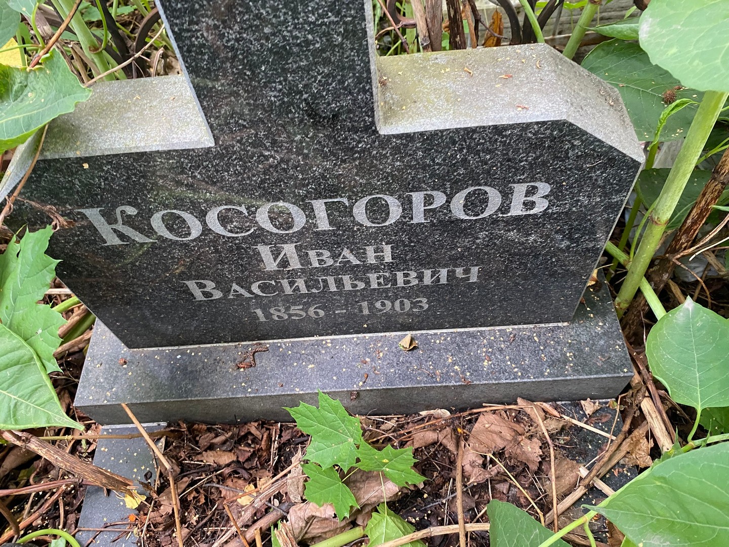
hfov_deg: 67.3
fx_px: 548
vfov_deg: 53.1
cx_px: 364
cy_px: 274
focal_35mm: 26
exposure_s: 1/60
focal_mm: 4.25
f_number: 1.8
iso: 250
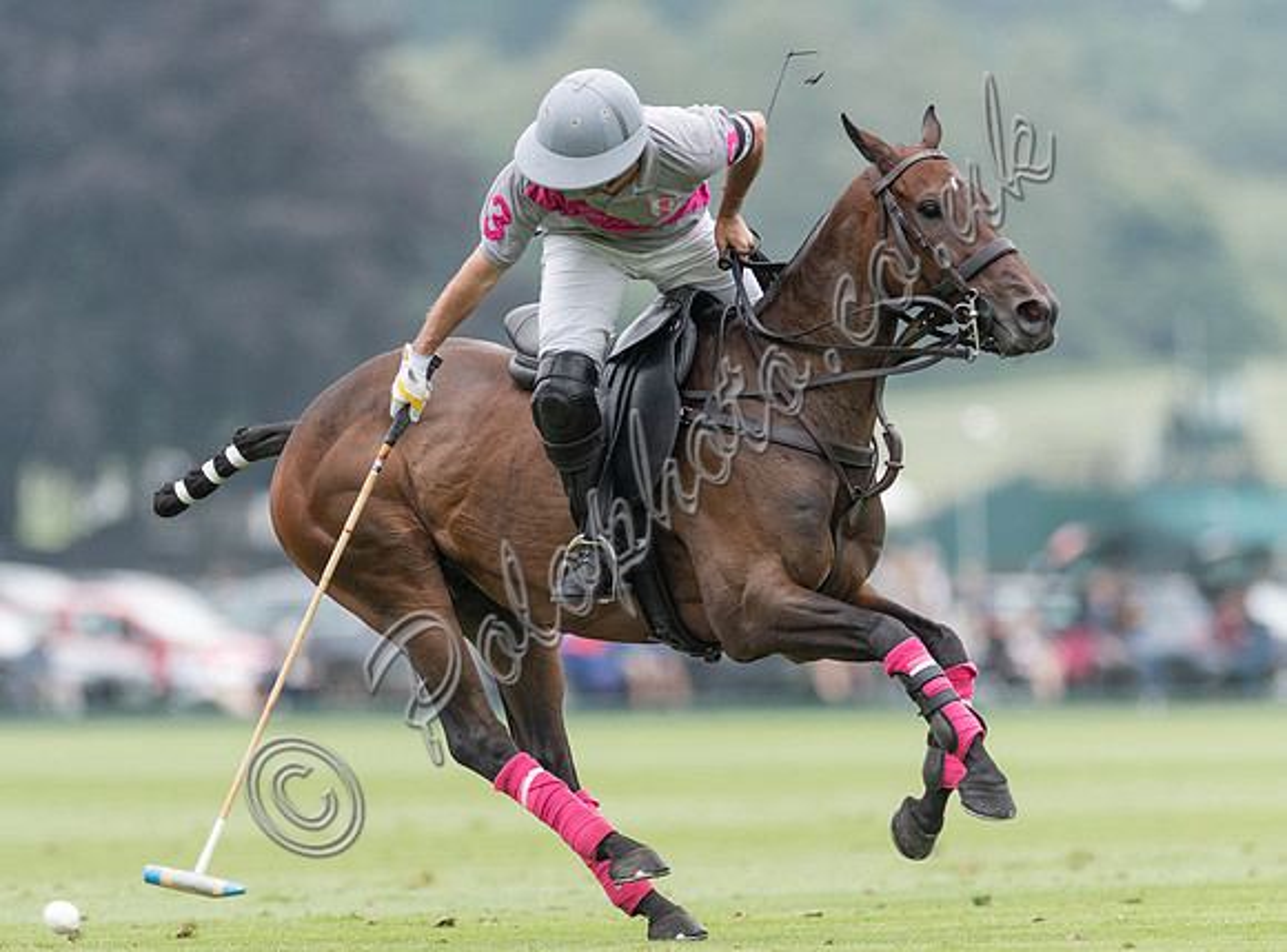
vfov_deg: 3.1
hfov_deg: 4.1
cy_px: 476
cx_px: 713
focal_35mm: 482
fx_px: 17839
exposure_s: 1/4000
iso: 640
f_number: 2.8
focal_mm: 300
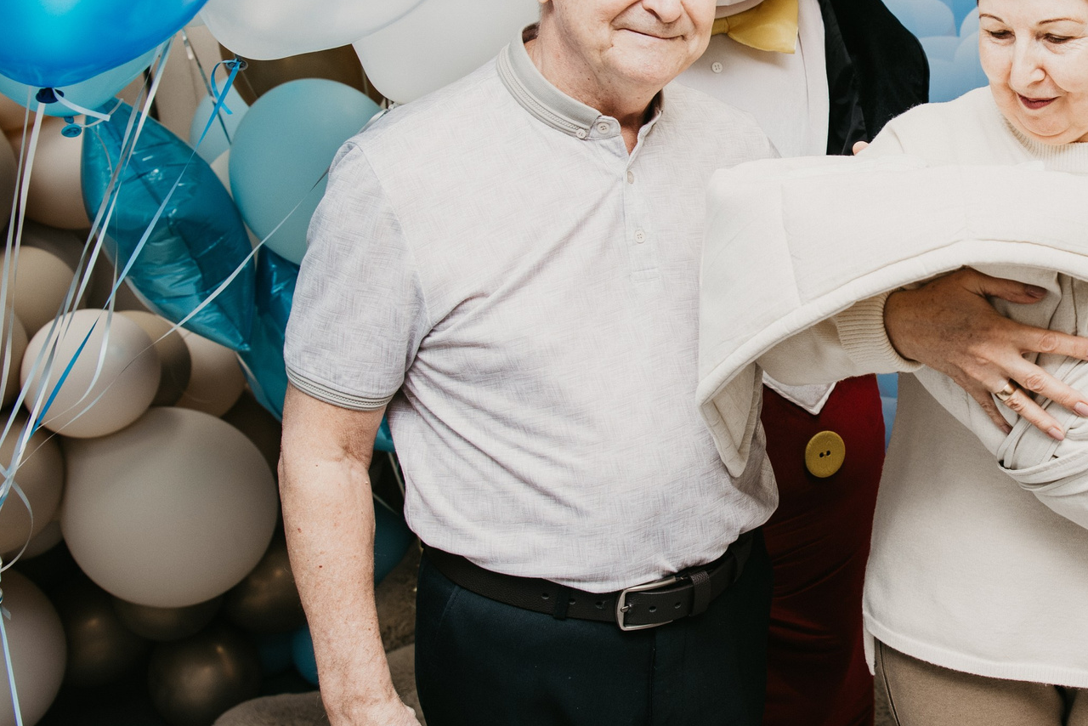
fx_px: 1451
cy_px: 242
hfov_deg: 38.3
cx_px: 976
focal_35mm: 48
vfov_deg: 27.9
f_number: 4
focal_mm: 24
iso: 160
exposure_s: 1/160
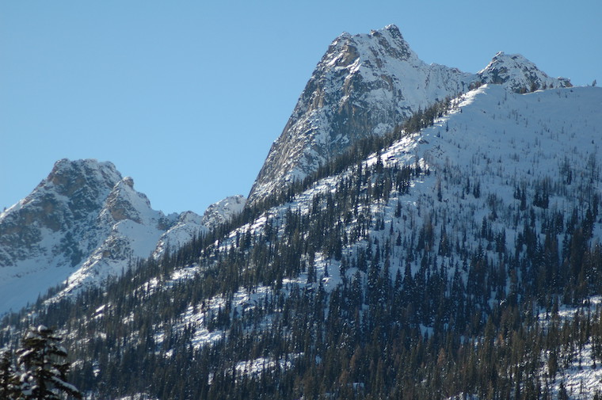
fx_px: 3057
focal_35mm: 183
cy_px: 200
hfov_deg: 11.2
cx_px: 301
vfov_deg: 7.5
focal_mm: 122
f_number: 4.2
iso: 200
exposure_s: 1/1250
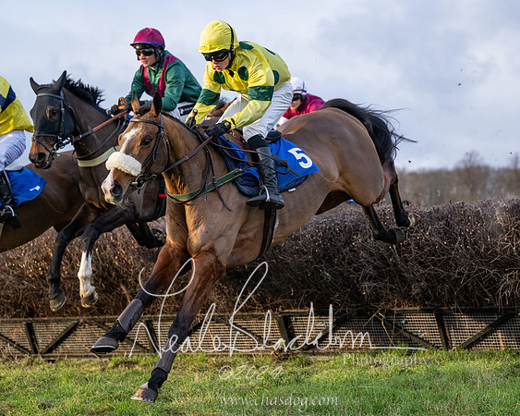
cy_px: 182
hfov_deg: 18.1
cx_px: 359
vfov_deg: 14.6
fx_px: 1623
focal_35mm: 105
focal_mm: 70
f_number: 2.8
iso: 800
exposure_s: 1/2500
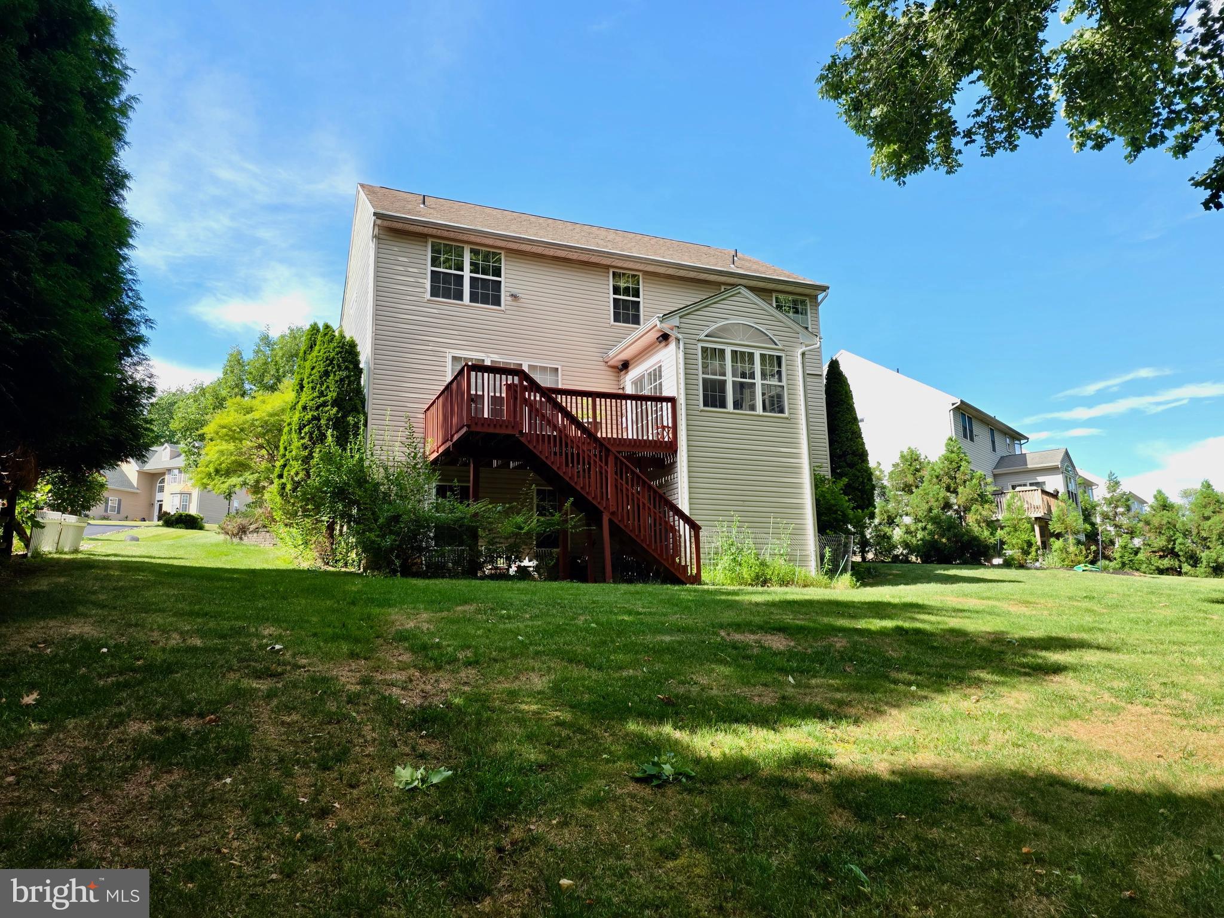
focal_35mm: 23
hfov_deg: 73.9
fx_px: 813
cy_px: 459
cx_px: 612
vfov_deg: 58.9
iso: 80
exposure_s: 1/1472
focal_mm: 6.25
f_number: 1.7
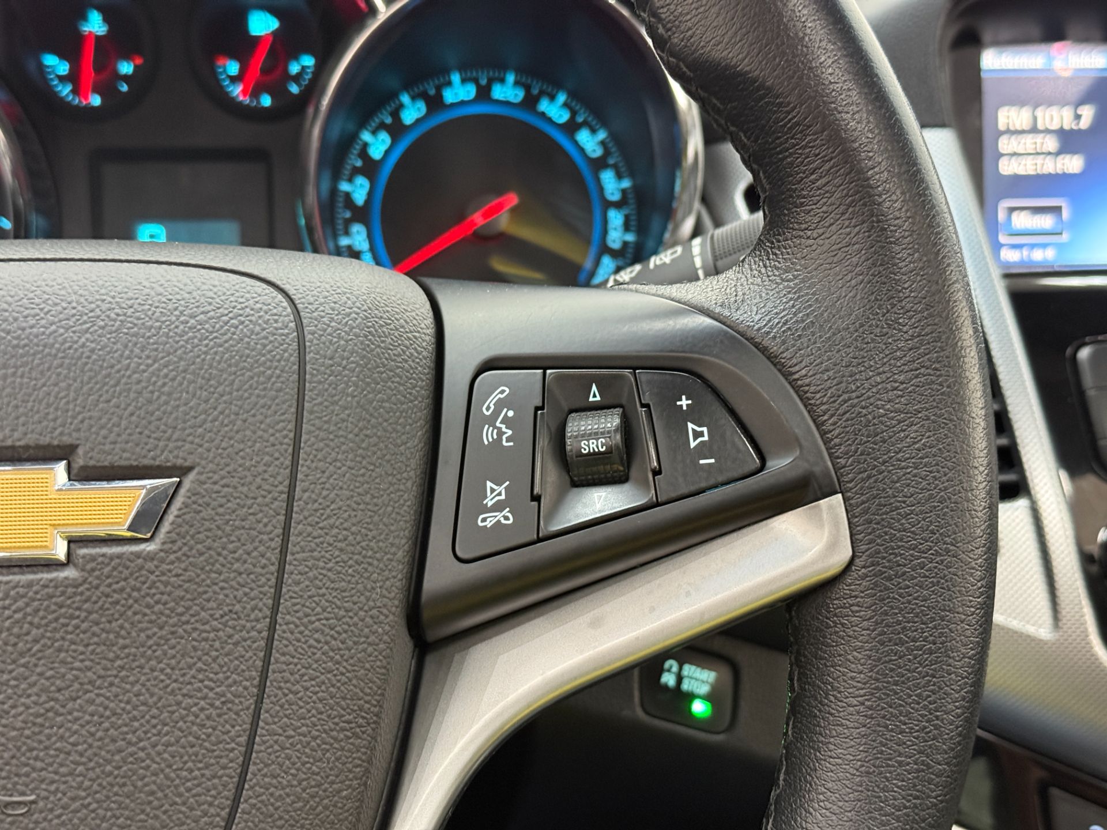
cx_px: 554
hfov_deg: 39.7
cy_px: 415
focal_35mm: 48
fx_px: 1535
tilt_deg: -18.3
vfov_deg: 30.3
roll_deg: -0.8
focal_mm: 6.76
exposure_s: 1/30
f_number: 1.78
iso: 400
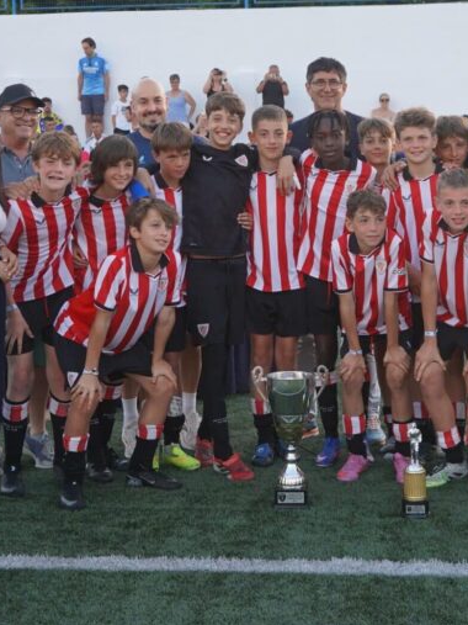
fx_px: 920
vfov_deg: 37.5
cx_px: 283
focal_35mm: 51
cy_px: 314
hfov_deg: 28.5
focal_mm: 35
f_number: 4
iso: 320
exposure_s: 1/160
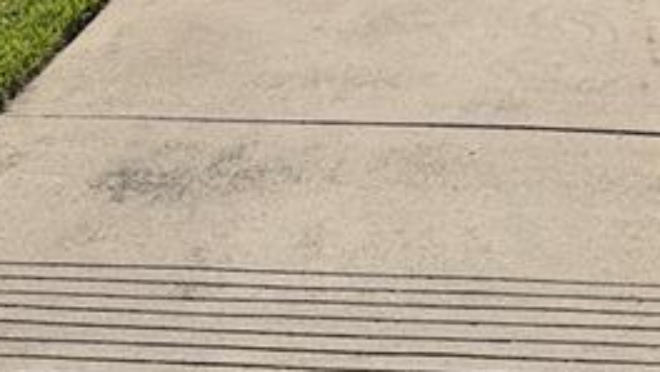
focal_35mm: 76
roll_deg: -1.3
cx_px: 465
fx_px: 1331
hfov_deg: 27.6
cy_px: -260
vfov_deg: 14.4
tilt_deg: -6.9
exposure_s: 1/11905
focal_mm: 6.76
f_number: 1.78
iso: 100
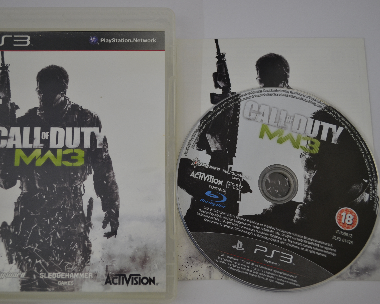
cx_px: 157
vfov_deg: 39.2
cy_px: 155
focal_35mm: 38
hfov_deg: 47.7
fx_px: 427
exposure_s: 1/25
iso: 400
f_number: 3.8
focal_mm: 22
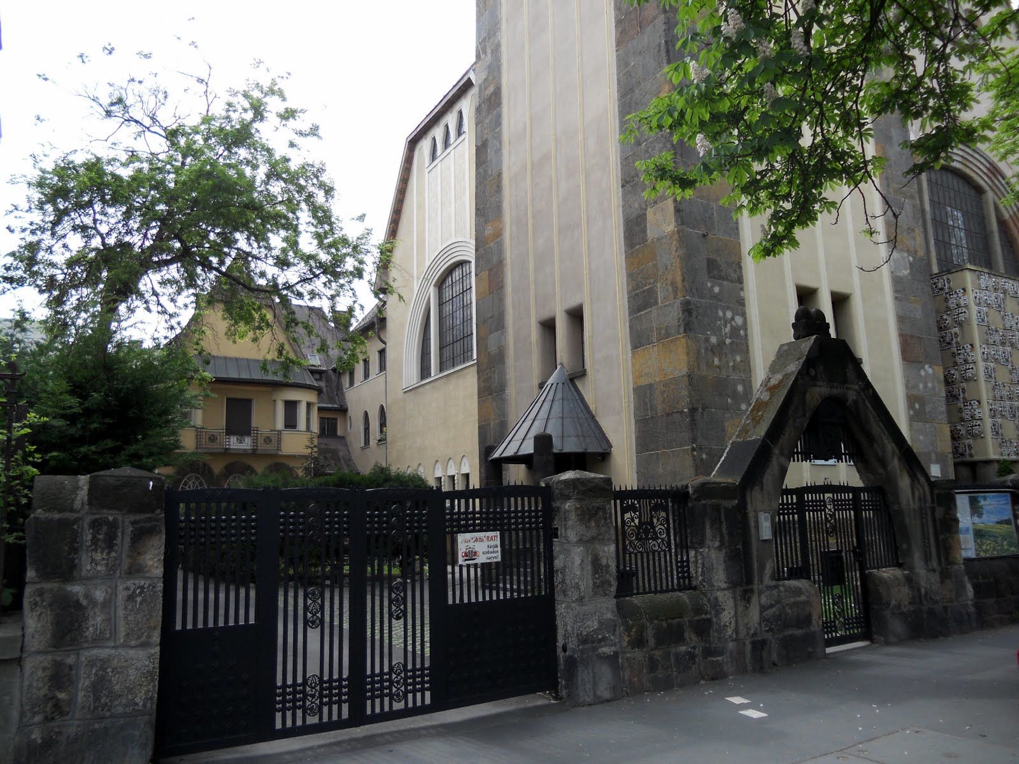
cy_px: 382
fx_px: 795
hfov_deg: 65.3
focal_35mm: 27
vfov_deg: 51.4
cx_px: 510
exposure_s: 1/320
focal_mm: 4.9
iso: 80
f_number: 3.2
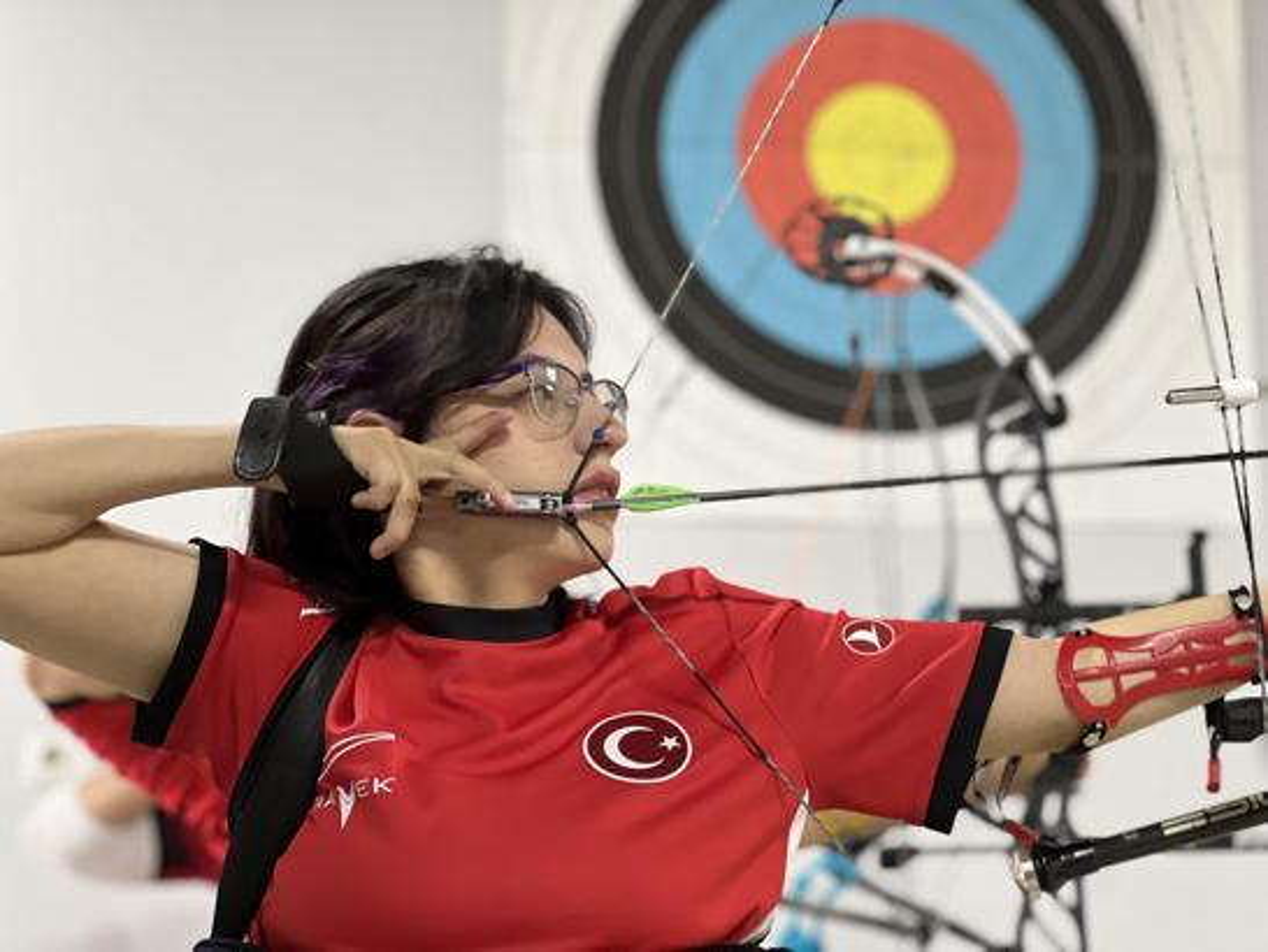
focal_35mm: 77
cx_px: 634
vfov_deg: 19.2
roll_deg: -0.8
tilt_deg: +12.2
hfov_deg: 25.3
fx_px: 2822
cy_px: 476
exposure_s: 1/33
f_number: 2.8
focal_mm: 9
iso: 400
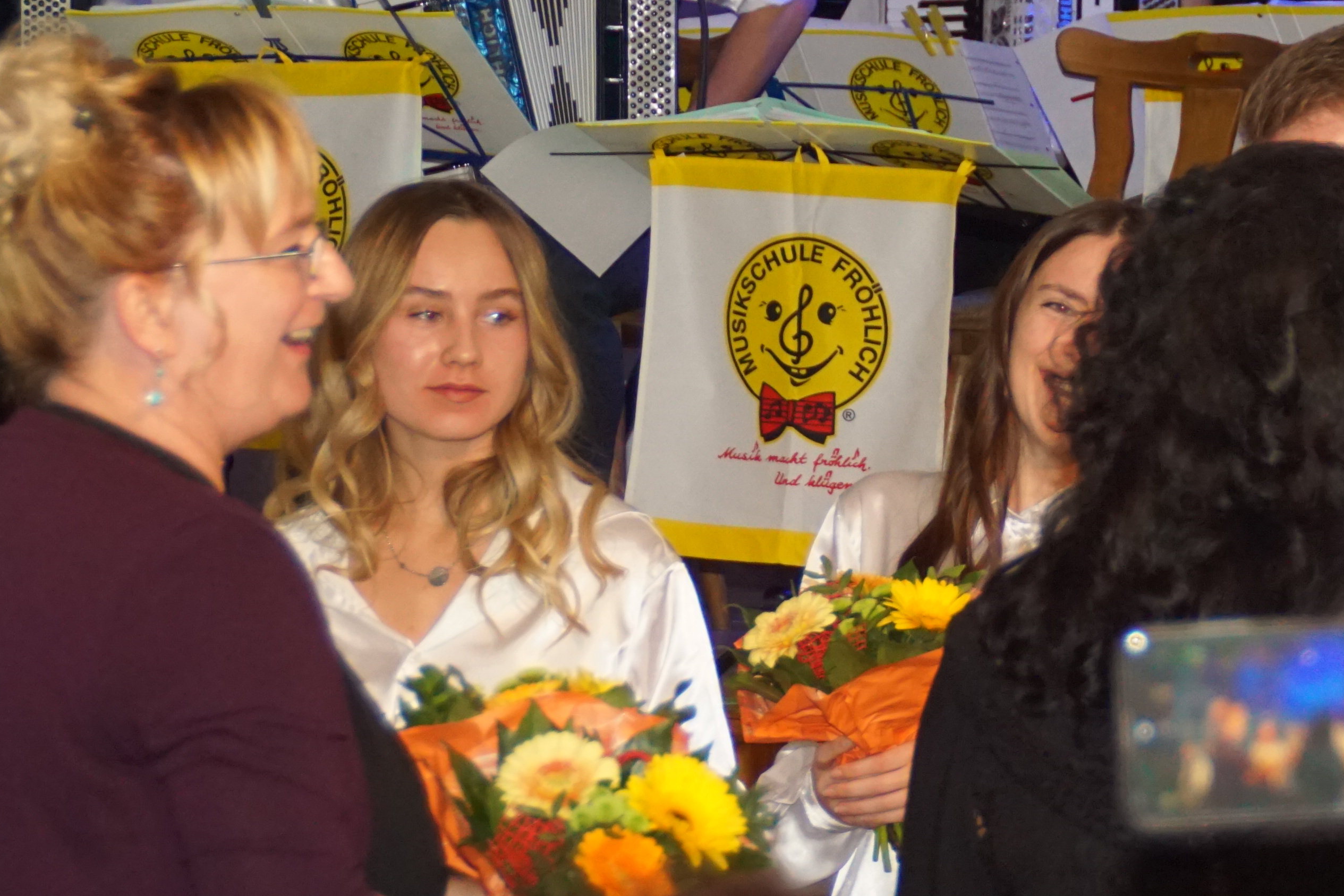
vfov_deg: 5.5
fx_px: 9296
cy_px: 432
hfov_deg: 8.2
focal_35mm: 249
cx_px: 1402
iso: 1250
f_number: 5
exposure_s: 1/60
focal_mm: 70
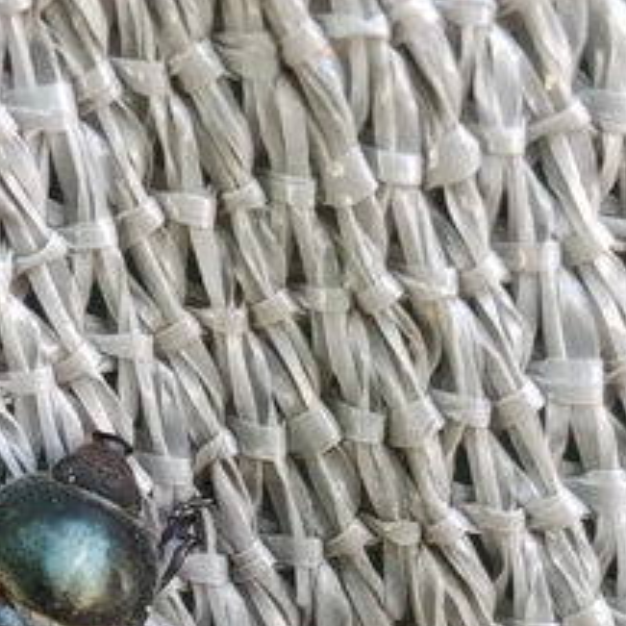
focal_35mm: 141
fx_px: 2885
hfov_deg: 12.3
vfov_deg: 12.1
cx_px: 89
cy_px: 756
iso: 645
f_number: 1.7
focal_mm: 5.24
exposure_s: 1/100
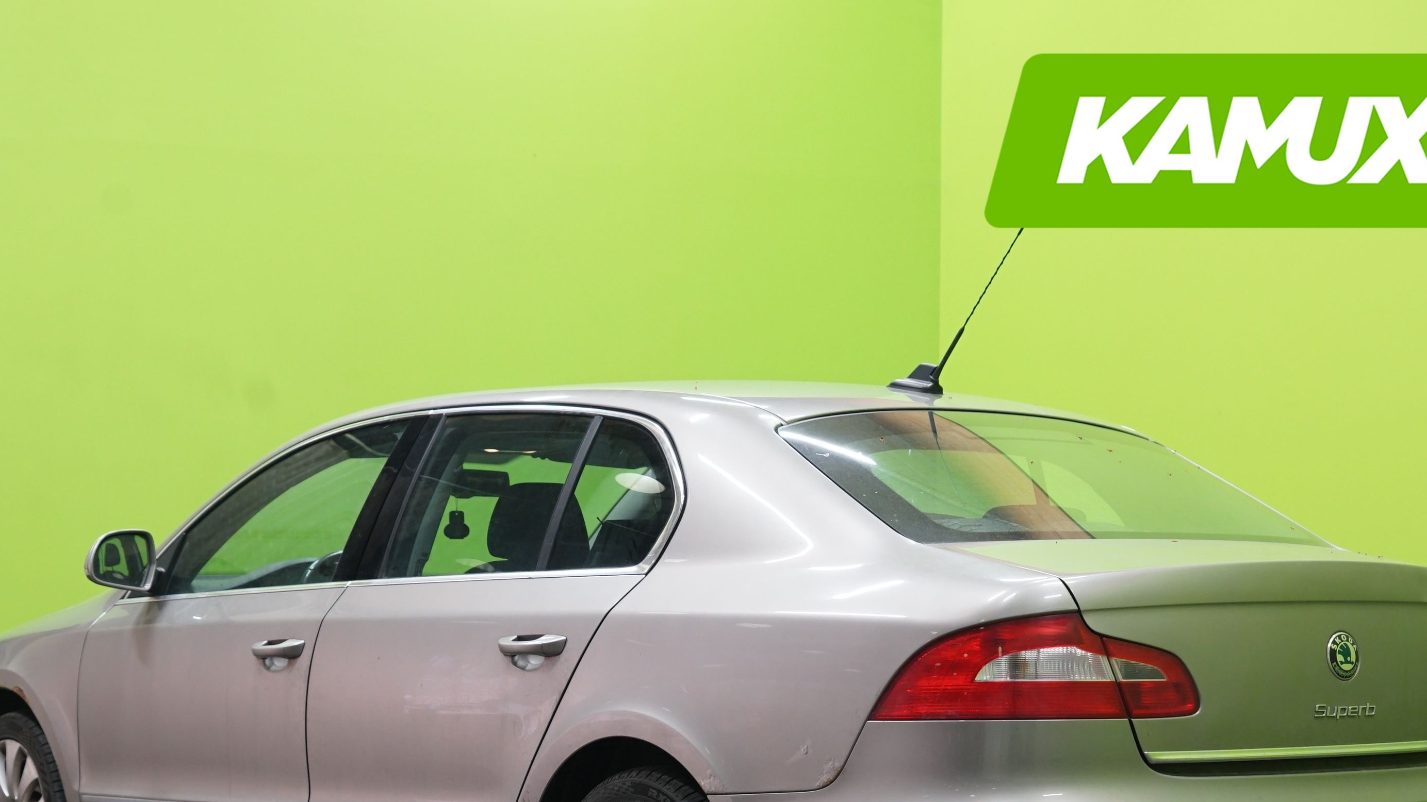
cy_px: 665
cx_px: 729
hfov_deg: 27.9
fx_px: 2876
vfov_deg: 15.8
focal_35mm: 76
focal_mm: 51
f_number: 5.6
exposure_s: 1/20
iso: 800
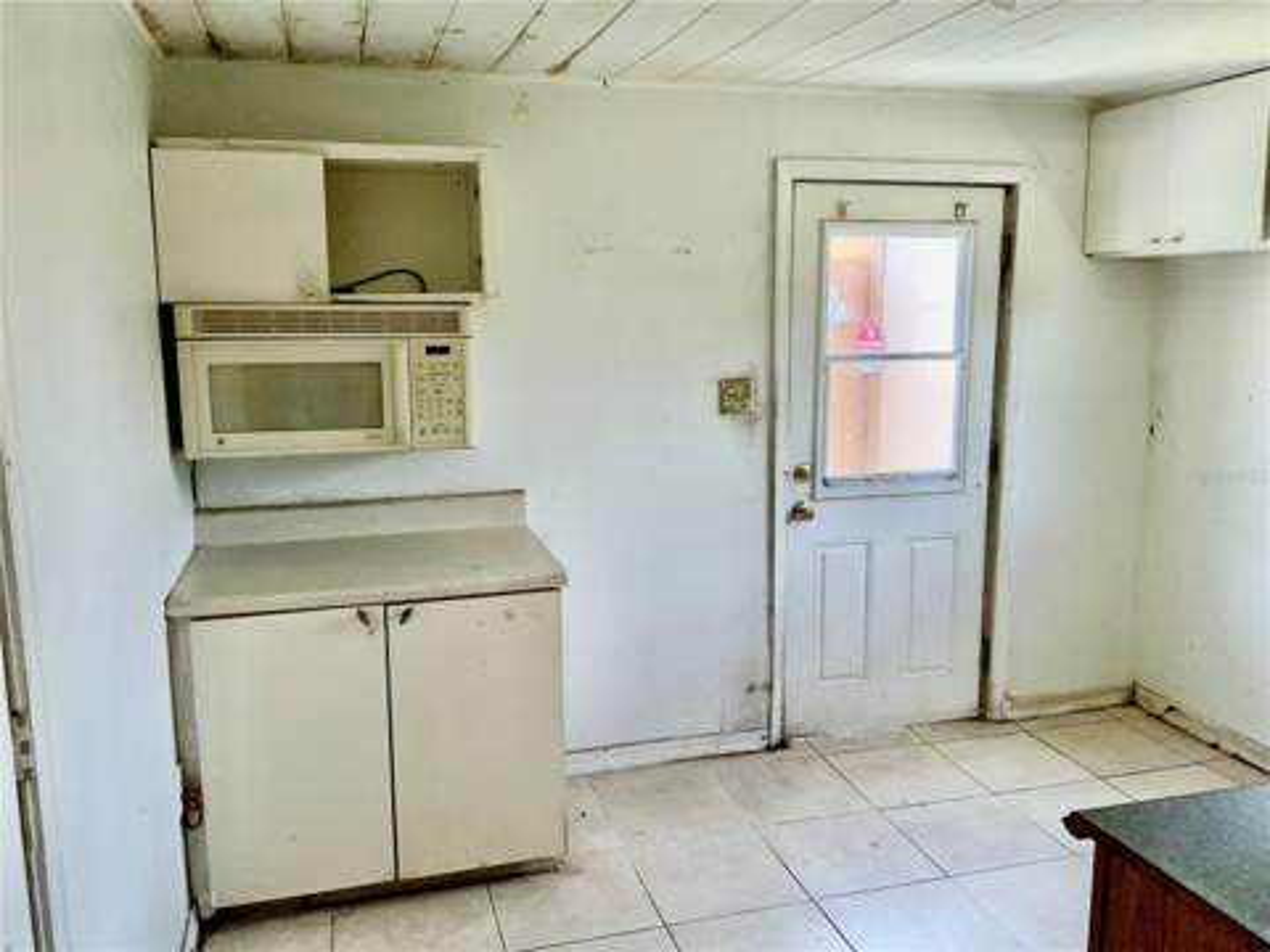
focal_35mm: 29
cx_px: 635
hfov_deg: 61.7
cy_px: 476
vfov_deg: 48.2
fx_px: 1064
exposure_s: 1/157
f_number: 1.8
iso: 16
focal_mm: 3
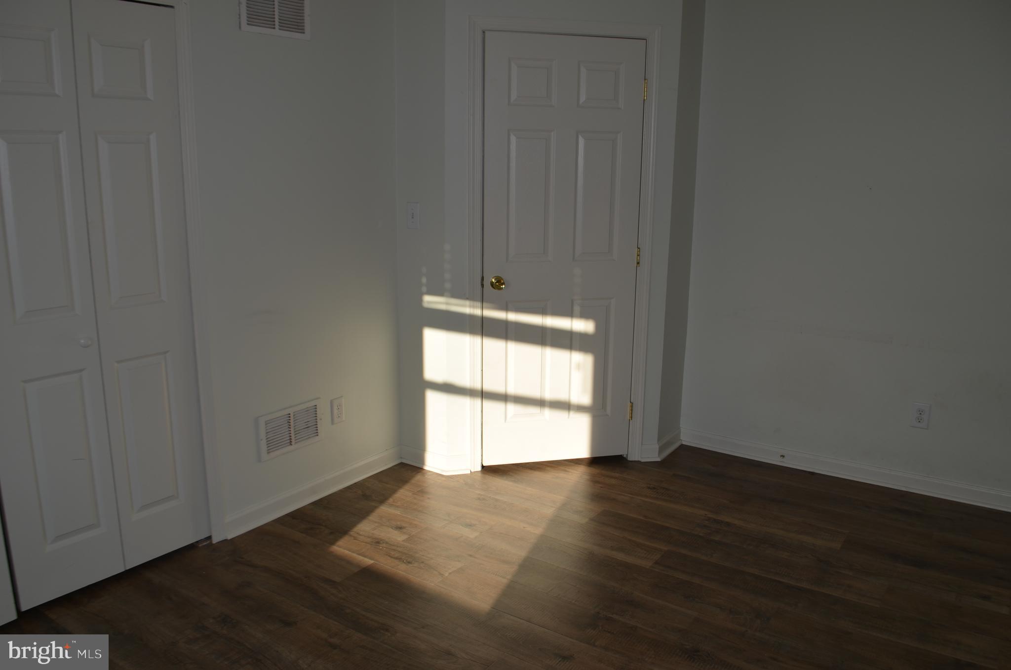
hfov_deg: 67.5
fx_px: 757
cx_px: 506
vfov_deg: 47.7
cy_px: 335
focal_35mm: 27
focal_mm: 18
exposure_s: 1/200
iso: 100
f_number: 6.3
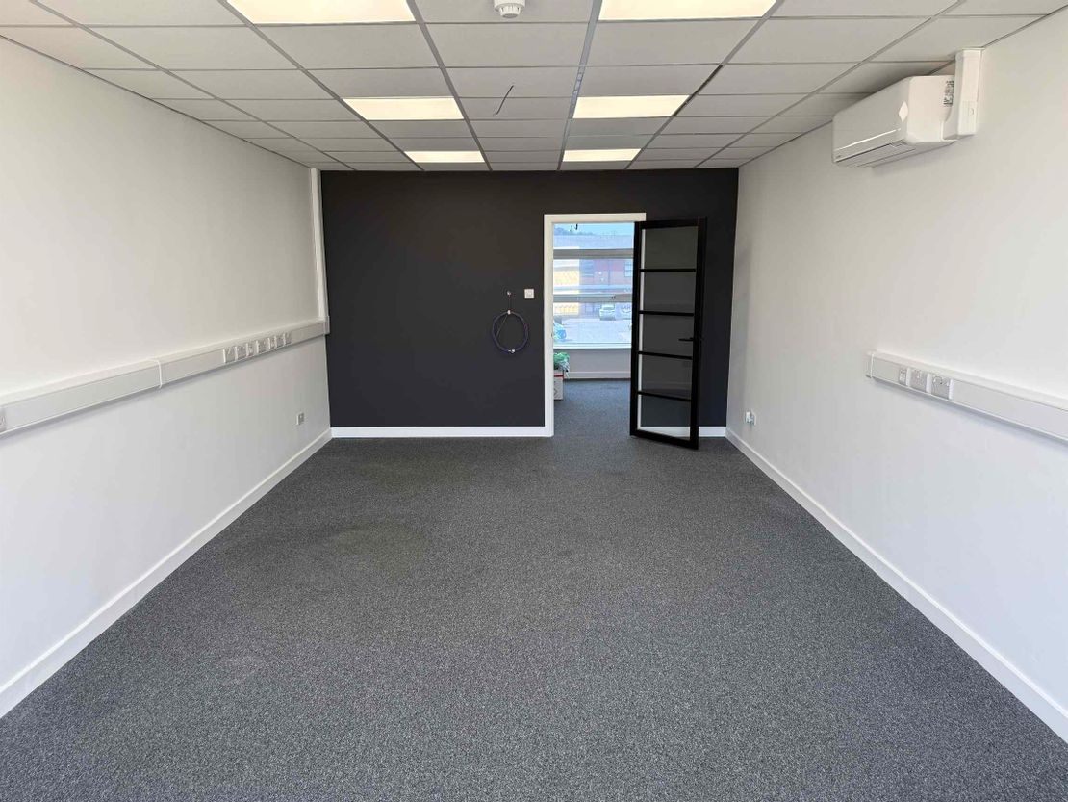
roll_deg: +0.7
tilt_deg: -9.7
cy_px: 401
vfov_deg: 56.8
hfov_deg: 71.6
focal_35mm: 24
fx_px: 741
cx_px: 534
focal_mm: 6.76
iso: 100
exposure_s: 1/410
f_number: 1.78
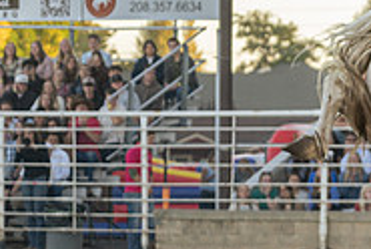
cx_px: 500
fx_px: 3664
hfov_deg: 5.8
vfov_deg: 3.9
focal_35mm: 355
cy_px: 212
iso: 400
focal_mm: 70
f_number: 2.8
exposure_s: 1/500
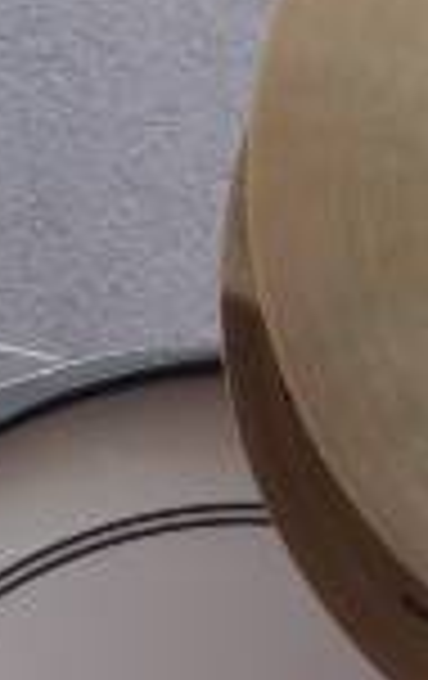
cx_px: -649
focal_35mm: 511
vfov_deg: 4.1
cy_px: 185
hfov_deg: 2.6
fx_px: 9492
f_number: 4.7
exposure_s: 1/350
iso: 100
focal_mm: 23.4
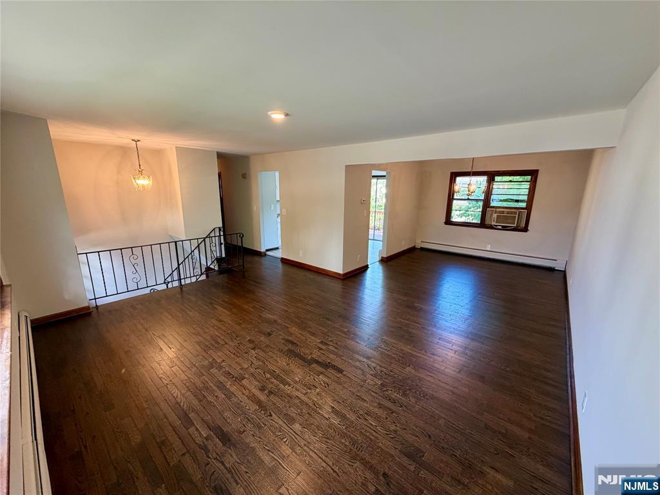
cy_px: 248
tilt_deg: -13.9
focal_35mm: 14
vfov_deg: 85.7
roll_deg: -0.4
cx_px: 330
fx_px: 267
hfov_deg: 102.1
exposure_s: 1/60
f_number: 2.2
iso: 200
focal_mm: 2.22
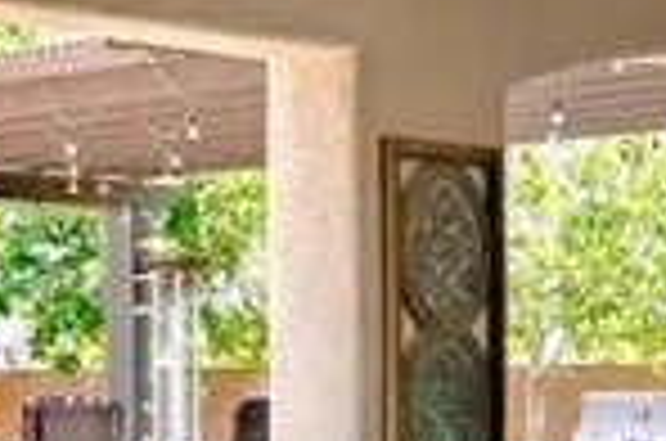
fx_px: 2178
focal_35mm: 118
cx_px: -356
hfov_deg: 15.9
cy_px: 457
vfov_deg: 11.4
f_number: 8
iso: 640
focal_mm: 17
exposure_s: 1/8000
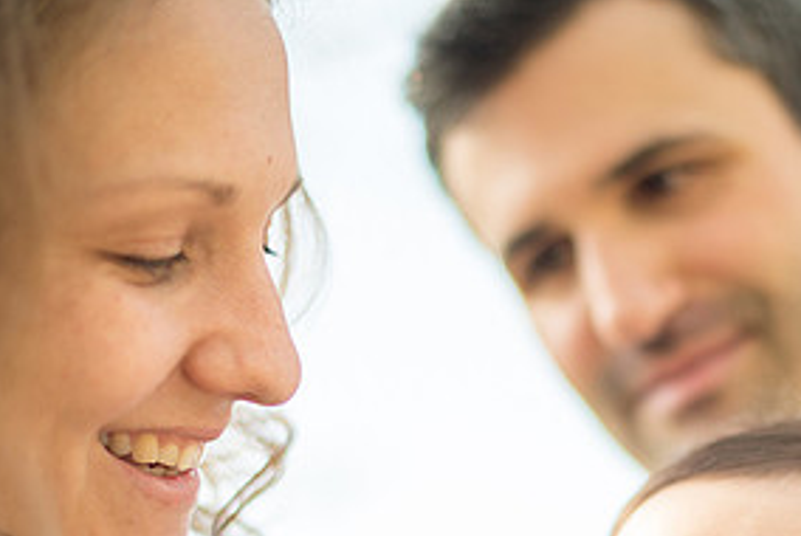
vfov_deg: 13.3
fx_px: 2272
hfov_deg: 20.0
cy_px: 540
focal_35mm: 102
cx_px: 496
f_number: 1.4
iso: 100
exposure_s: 1/1600
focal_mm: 50
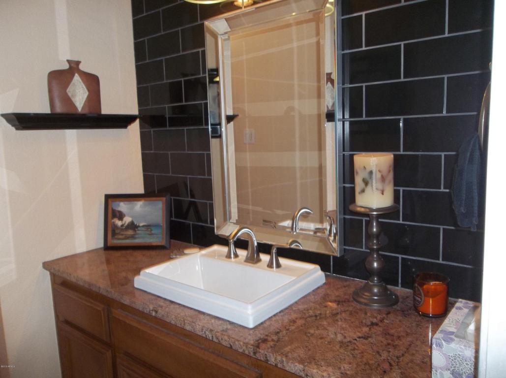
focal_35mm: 27
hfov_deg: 65.4
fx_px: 394
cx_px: 253
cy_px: 189
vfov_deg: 51.2
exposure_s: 1/30
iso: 160
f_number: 3.5
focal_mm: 4.9
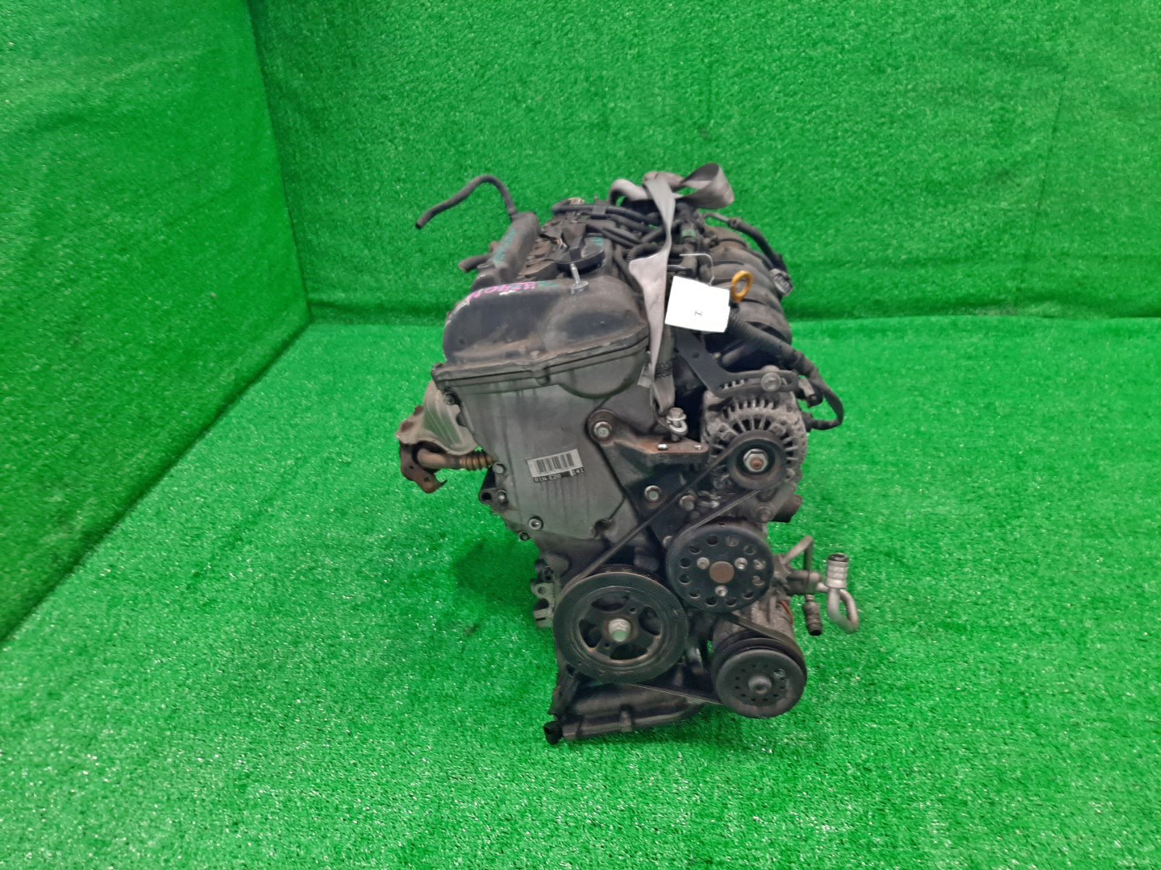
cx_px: 580
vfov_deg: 53.1
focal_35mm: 26
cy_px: 435
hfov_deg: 67.3
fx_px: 872
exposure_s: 1/50
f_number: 1.7
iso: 107
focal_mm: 3.93
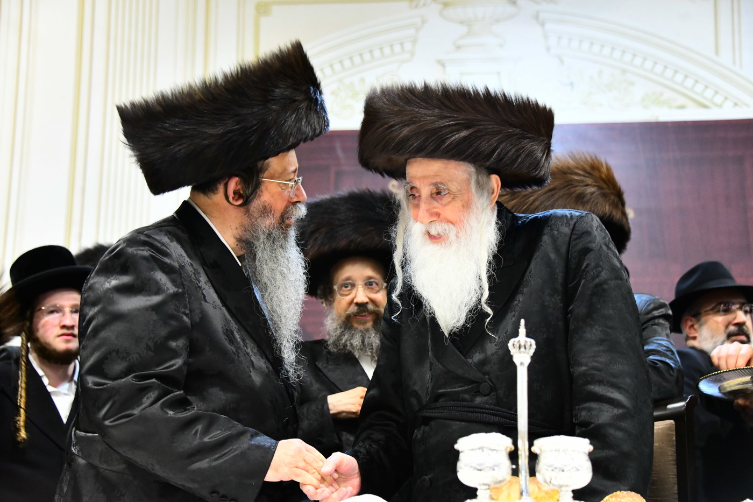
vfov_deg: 19.5
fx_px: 1464
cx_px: 376
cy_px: 251
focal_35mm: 70
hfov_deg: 28.8
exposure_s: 1/160
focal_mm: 70
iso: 5000
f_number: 5.6
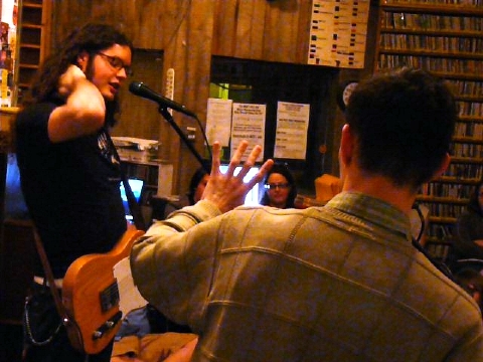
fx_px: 963
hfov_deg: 28.2
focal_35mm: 69
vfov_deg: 21.3
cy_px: 181
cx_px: 242
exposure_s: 1/30
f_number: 3.2
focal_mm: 11.4
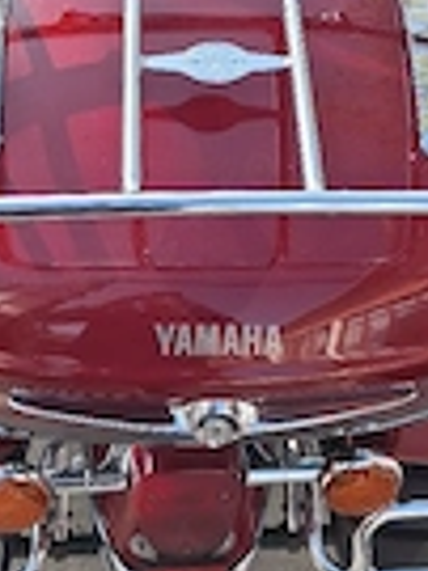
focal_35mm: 68
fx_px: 1123
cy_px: -30
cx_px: 225
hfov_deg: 21.6
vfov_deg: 26.7
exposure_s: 1/833
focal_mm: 5.54
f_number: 1.8
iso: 40
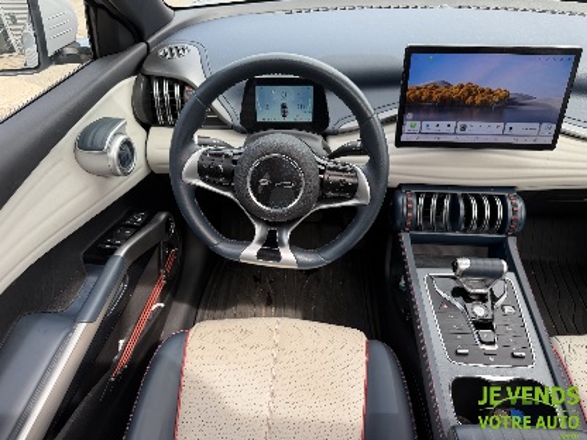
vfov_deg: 56.8
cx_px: 294
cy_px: 220
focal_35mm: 24
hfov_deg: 71.6
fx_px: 407
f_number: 1.78
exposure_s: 1/571
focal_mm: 6.76
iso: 80
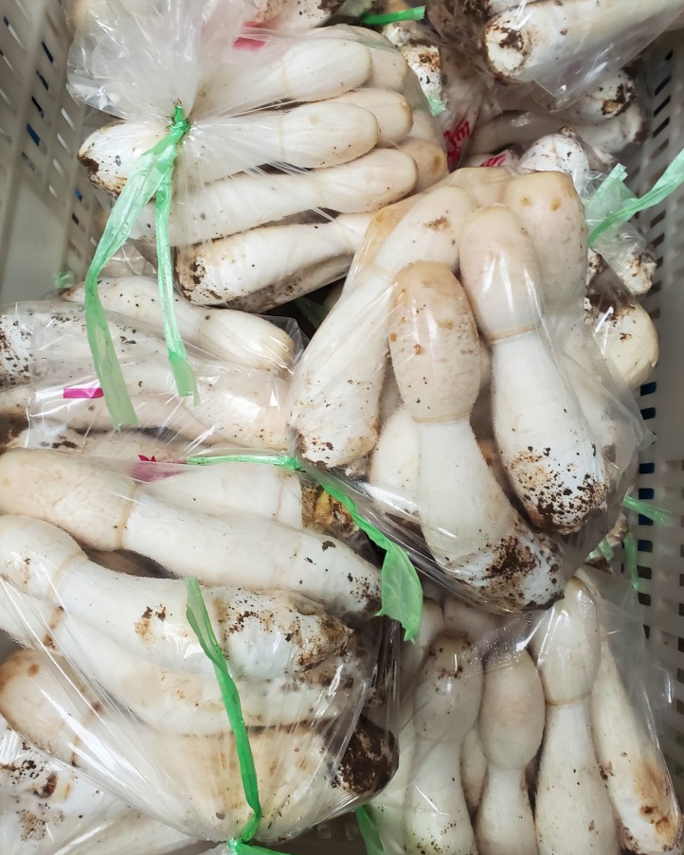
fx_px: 759
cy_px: 375
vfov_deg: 58.6
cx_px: 344
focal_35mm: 30
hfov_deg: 48.5
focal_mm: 4.3
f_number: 2.4
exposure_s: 1/50
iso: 200
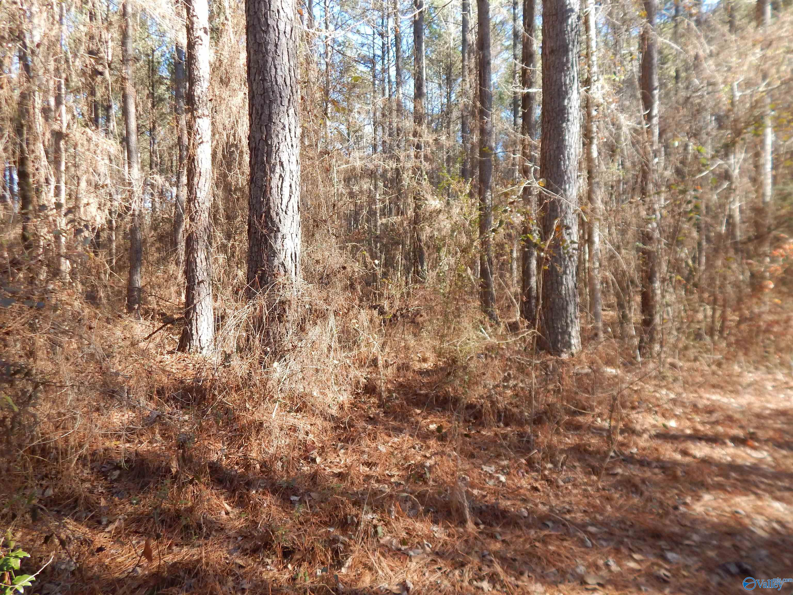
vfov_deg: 61.1
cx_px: 396
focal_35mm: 22
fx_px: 504
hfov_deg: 76.4
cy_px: 298
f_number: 3
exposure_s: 1/125
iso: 125
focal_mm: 4
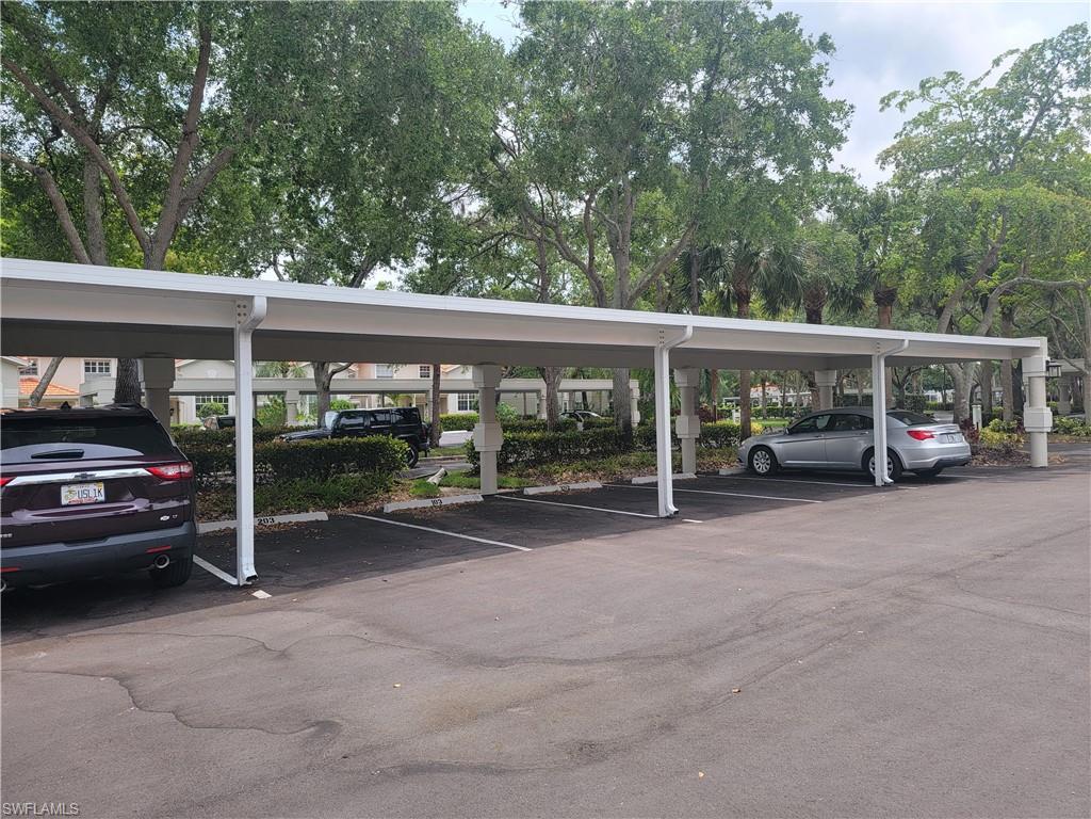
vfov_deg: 56.8
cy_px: 410
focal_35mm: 24
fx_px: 756
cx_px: 546
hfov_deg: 71.6
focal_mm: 6.7
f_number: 1.8
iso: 16
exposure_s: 1/525
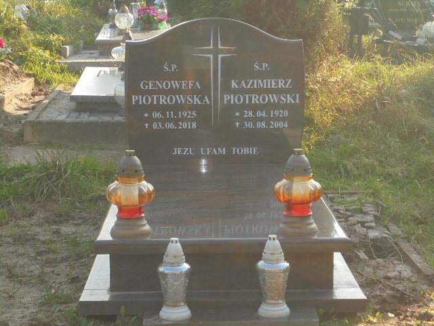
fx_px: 1041
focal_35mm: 83
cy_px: 163
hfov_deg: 23.6
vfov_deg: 17.8
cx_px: 217
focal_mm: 14.9
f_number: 6.7
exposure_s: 1/100
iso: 100
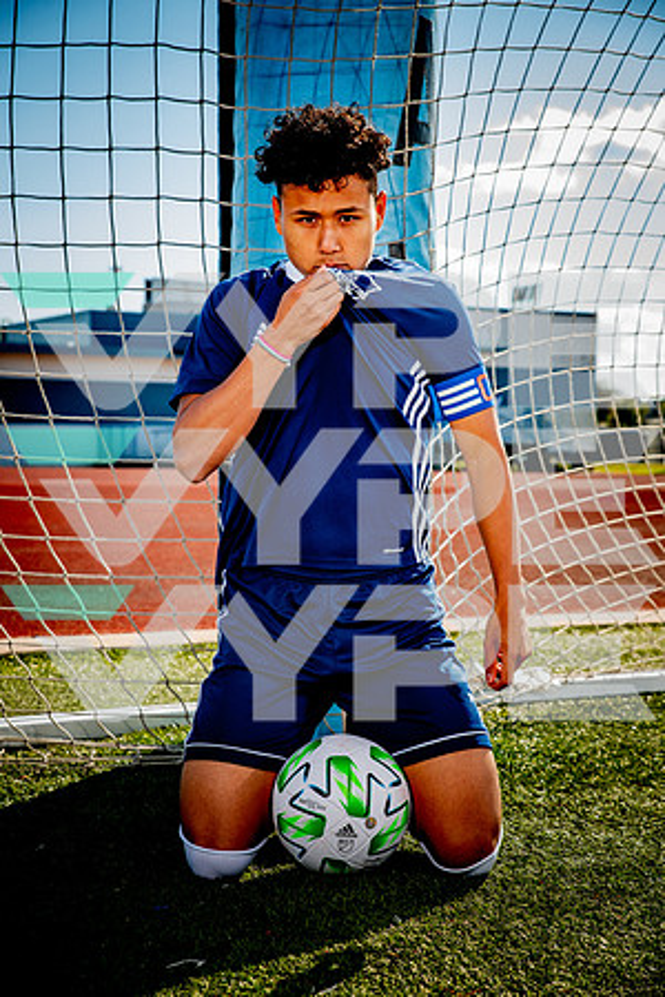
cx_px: 332
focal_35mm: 58
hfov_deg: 23.4
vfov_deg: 34.5
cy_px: 498
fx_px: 1607
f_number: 5.6
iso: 125
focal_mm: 58
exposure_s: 1/320
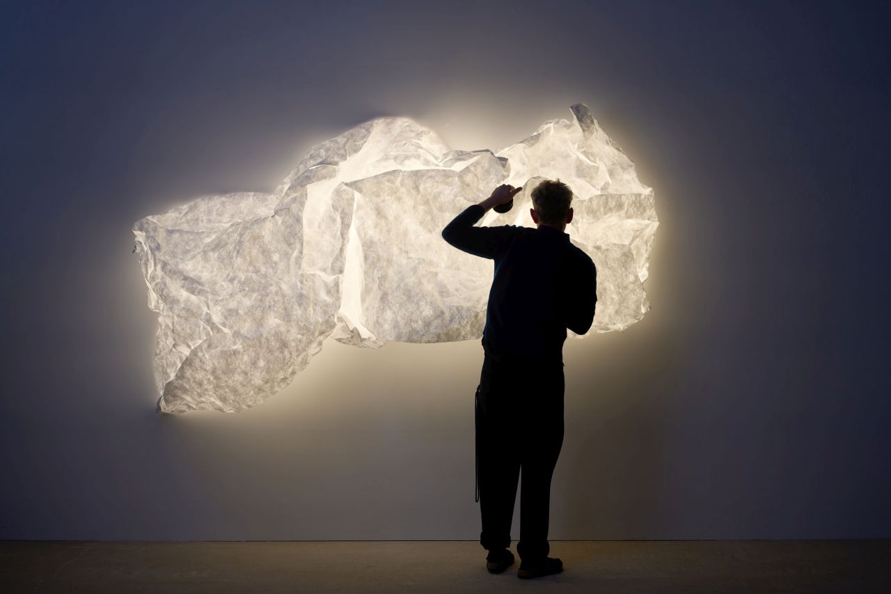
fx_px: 1361
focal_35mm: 55
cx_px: 446
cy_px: 297
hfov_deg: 36.3
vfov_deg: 24.6
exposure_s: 1/320
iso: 125
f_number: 2.5
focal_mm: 55
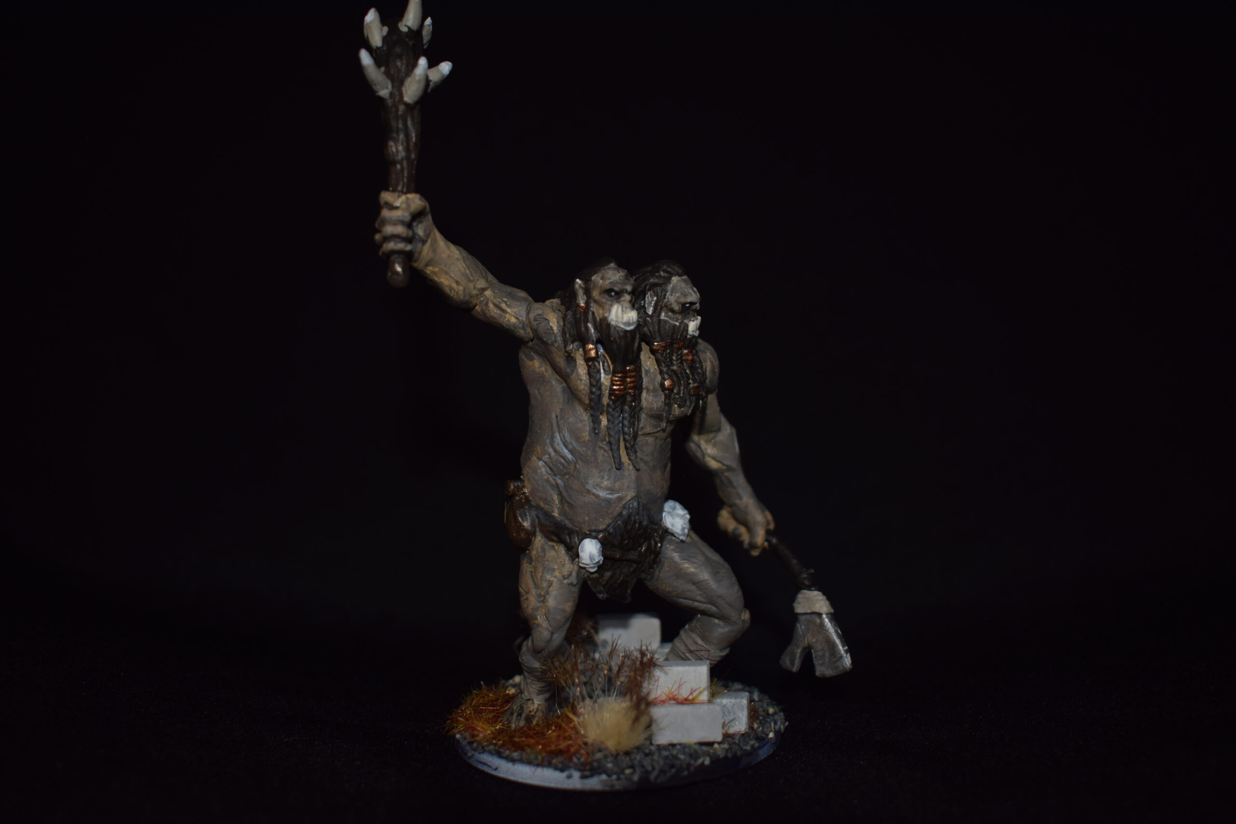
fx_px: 1287
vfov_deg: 35.5
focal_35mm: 38
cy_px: 412
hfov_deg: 51.3
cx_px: 618
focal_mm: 25
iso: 100
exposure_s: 1/30
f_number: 4
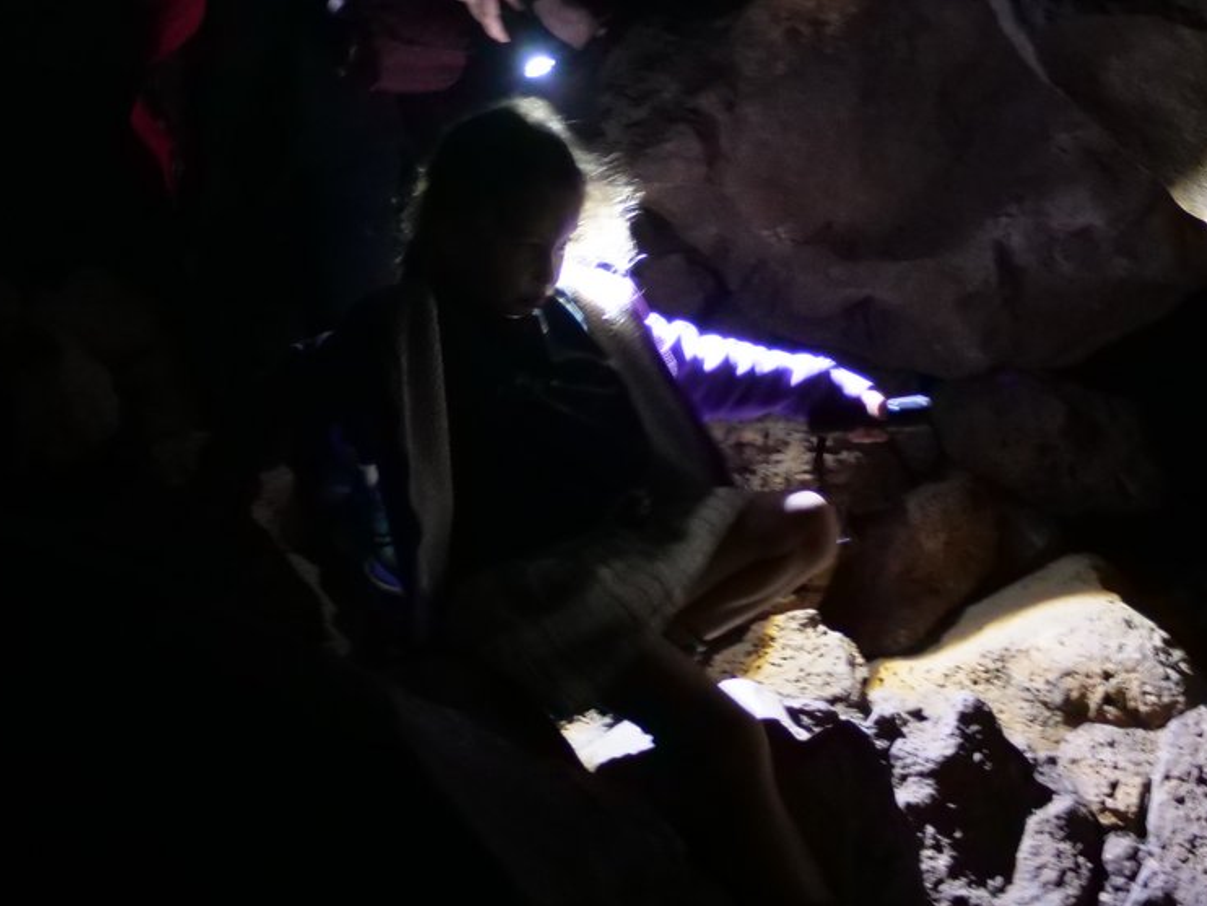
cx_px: 758
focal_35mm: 69
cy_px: 220
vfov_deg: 21.1
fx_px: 2407
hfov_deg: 28.0
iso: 3200
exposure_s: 1/13
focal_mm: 16
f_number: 3.7
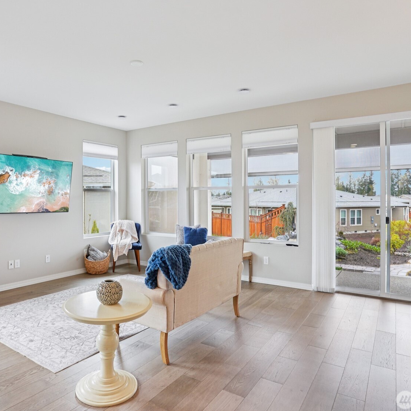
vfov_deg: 69.6
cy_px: 205
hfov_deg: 69.2
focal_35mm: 22
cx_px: 173
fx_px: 296
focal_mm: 17
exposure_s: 1/45
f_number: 8
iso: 400
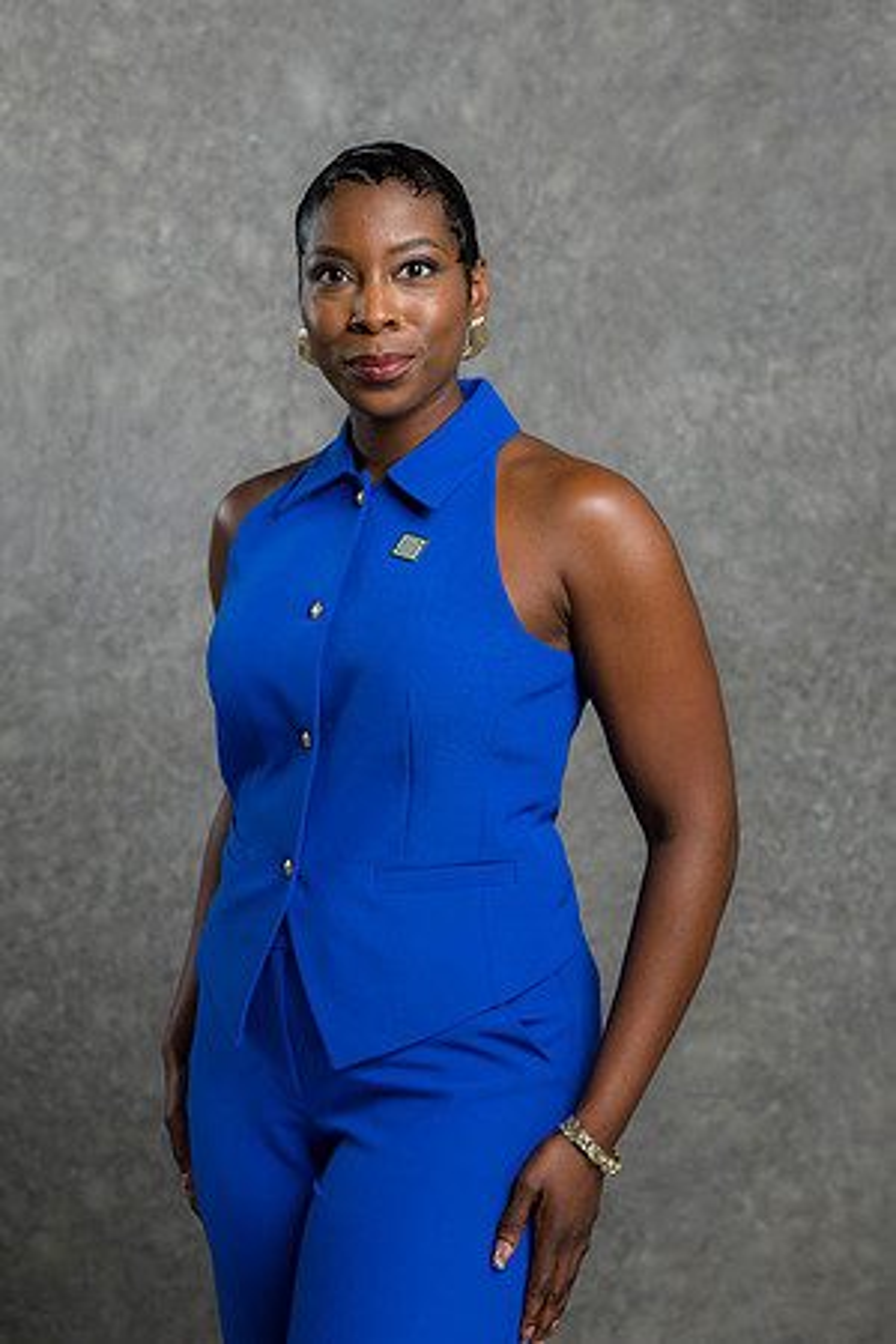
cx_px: 448
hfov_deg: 16.1
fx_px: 3173
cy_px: 672
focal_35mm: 85
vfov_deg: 23.9
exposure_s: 1/200
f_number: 5
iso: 125
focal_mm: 85
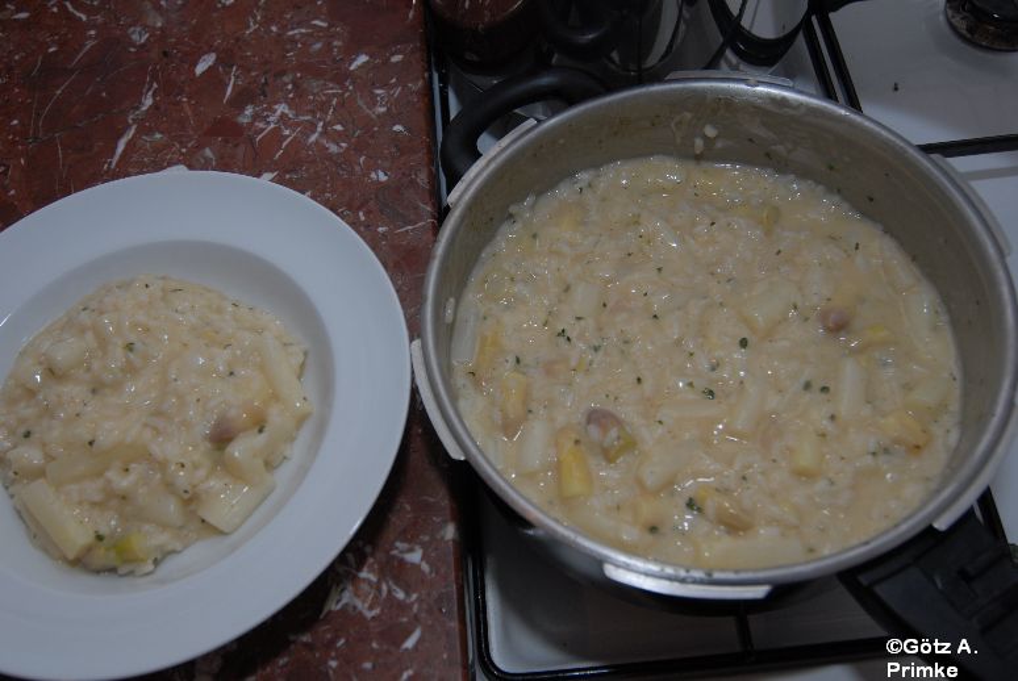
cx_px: 509
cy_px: 340
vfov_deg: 37.0
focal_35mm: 36
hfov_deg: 53.1
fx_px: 1019
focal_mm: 24
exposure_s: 1/60
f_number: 5
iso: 200
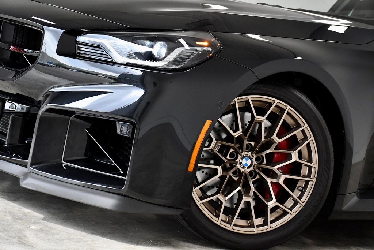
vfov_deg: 18.2
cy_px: 125
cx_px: 187
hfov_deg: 27.0
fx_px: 779
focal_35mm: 75
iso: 2500
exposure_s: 1/640
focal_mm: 50
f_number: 5.6
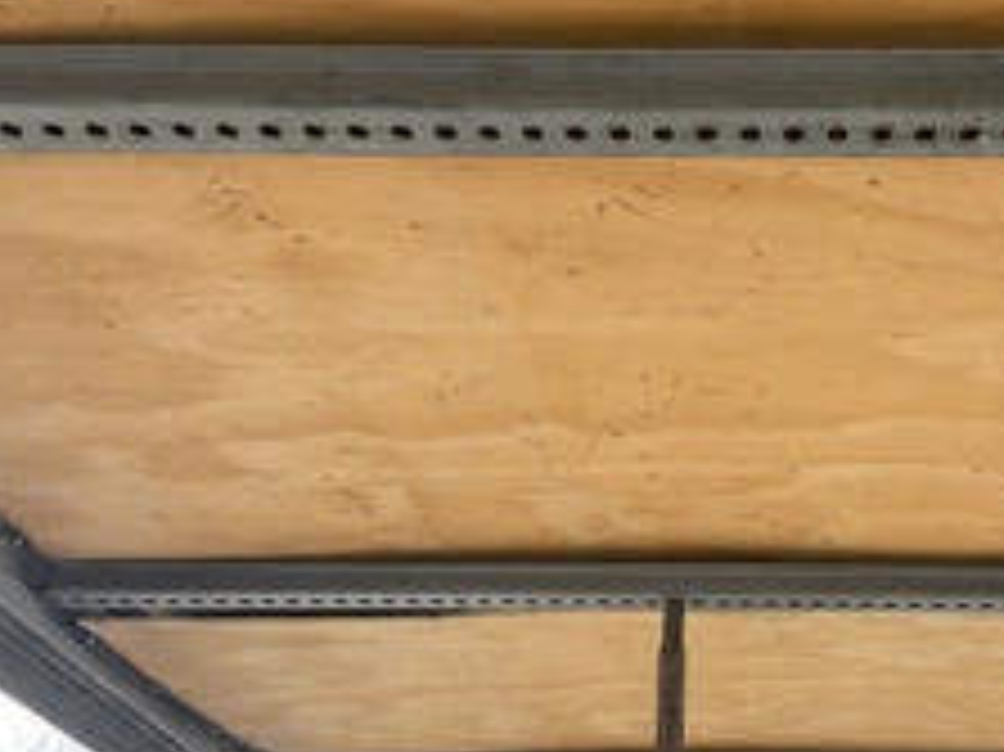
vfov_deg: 28.0
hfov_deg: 36.0
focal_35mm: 52
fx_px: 1507
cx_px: 747
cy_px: 356
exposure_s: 1/172
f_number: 1.8
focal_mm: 3
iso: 25
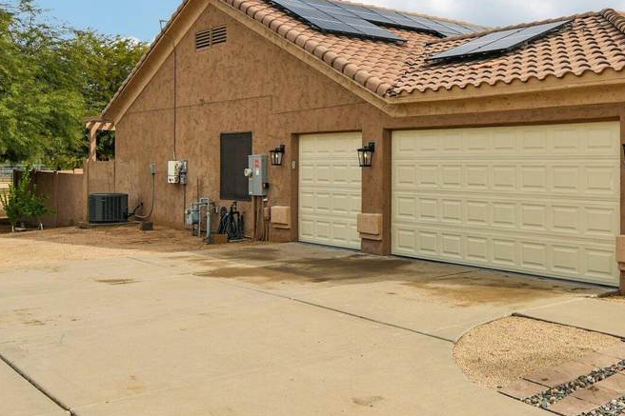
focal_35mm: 41
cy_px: 95
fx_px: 712
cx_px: 494
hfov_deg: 45.2
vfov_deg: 31.9
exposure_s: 1/500
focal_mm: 14
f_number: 8
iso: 100
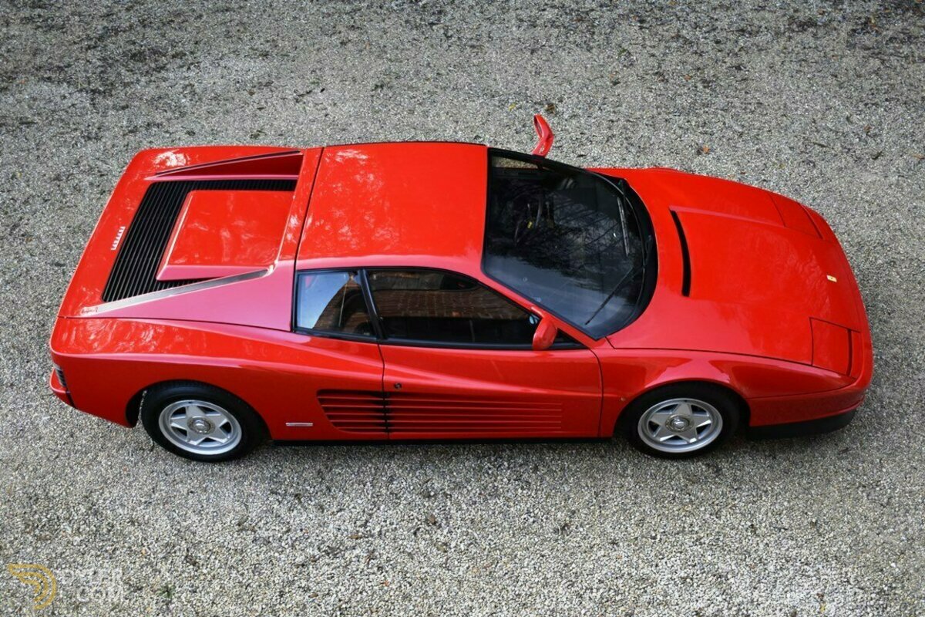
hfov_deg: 53.1
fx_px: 925
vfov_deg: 36.9
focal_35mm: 36
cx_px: 462
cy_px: 308
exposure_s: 1/250
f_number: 3.8
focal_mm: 24
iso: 560
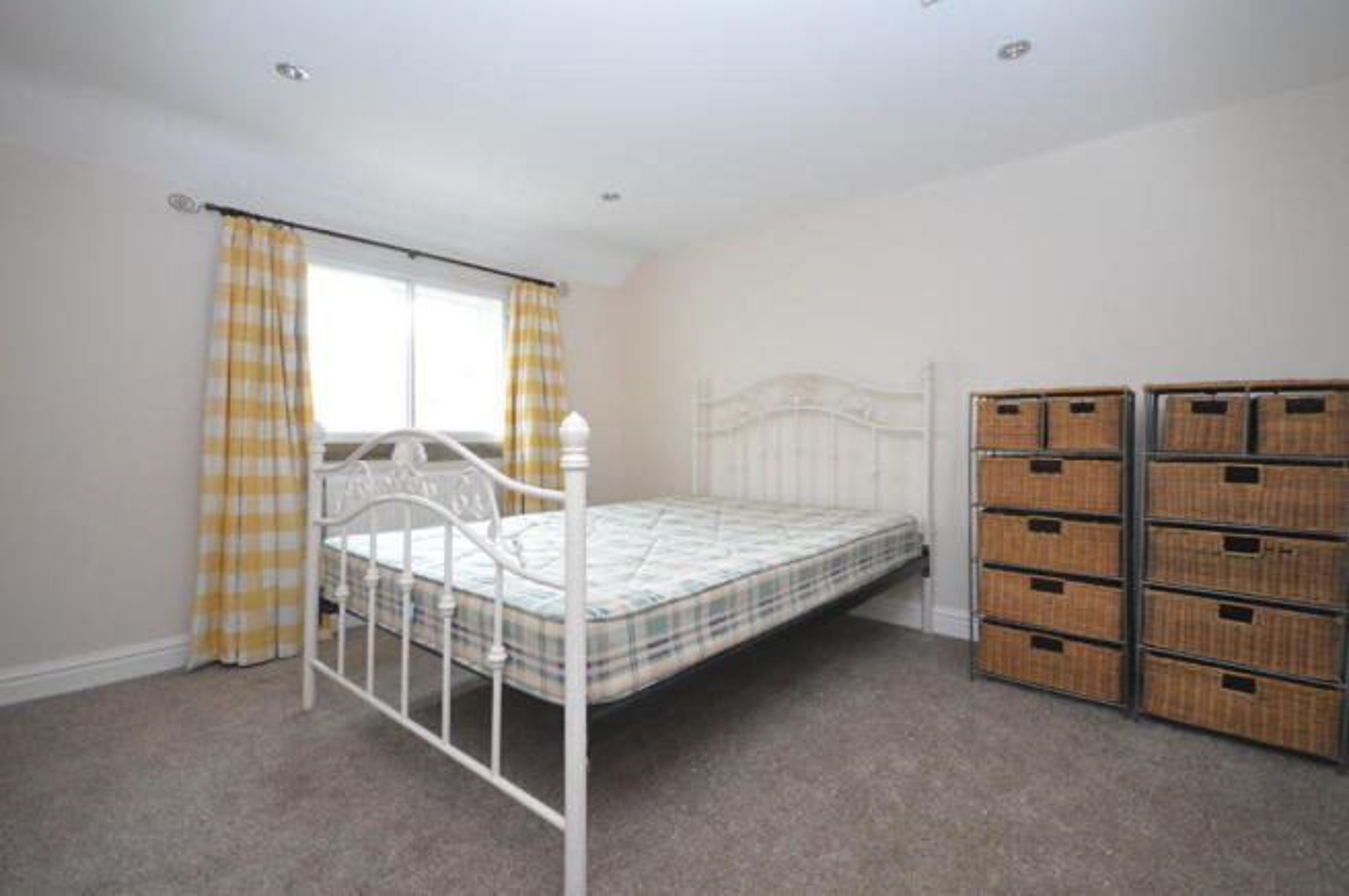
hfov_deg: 100.4
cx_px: 674
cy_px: 448
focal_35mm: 15
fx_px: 562
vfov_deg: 77.2
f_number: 4
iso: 3200
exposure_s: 1/50
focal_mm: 10
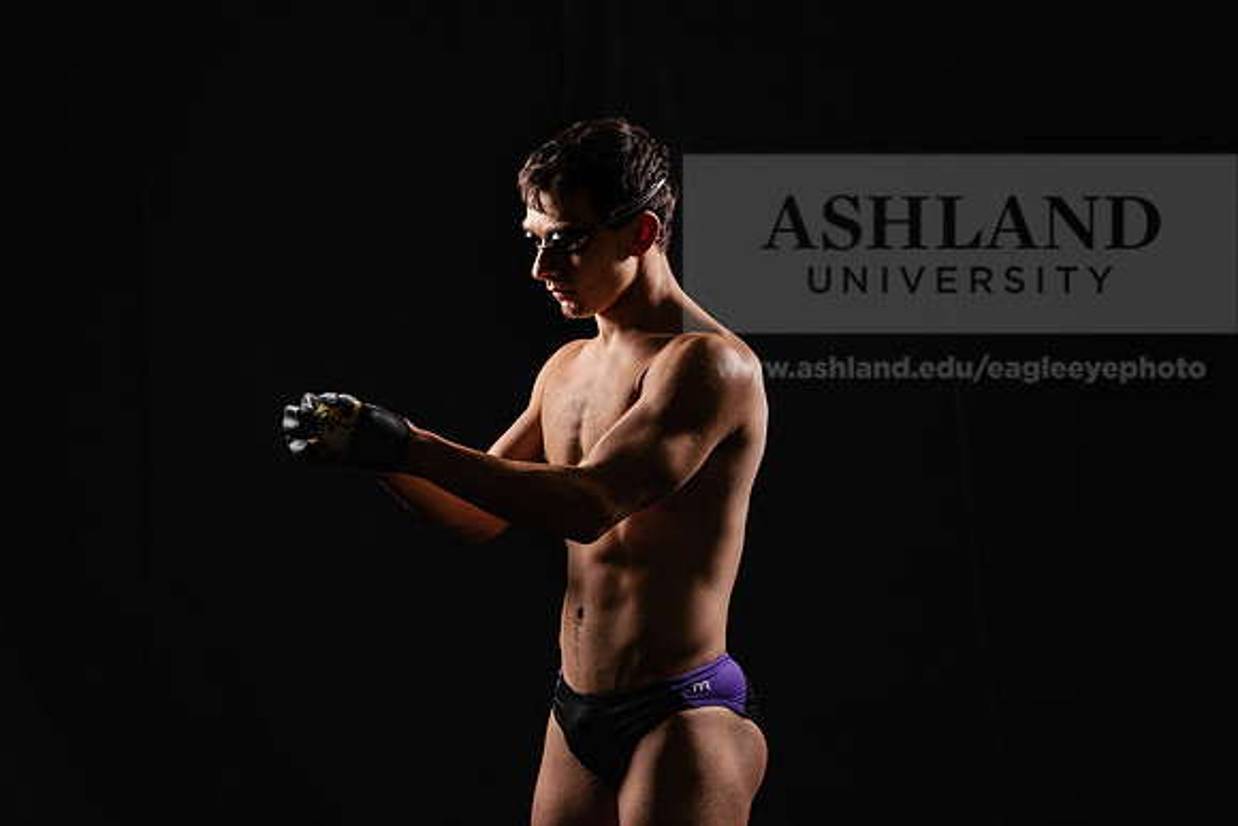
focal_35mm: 110
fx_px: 3783
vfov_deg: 12.5
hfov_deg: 18.6
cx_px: 619
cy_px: 413
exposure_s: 1/200
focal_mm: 110
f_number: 6.3
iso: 400
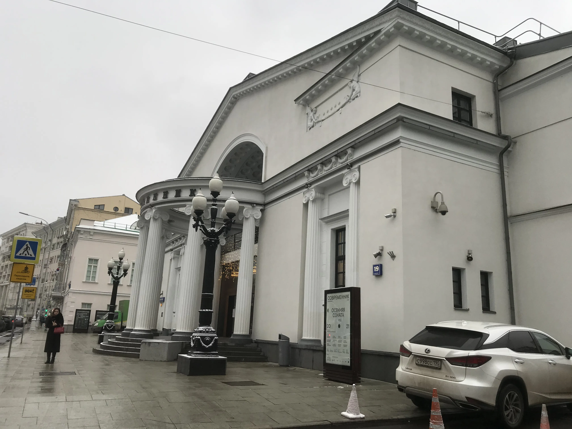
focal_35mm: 28
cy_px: 214
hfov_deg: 63.4
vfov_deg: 49.7
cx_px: 286
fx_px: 463
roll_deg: -3.1
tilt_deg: +13.4
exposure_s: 1/344
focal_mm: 3.99
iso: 20
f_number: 1.8
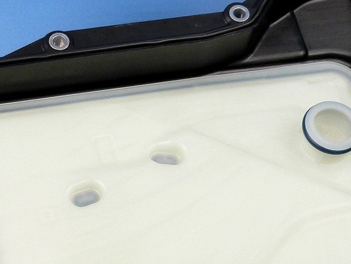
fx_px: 1308
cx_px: 13
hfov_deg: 15.1
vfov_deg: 11.5
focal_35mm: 129
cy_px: 211
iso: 160
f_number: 3.6
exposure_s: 1/125
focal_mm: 6.7
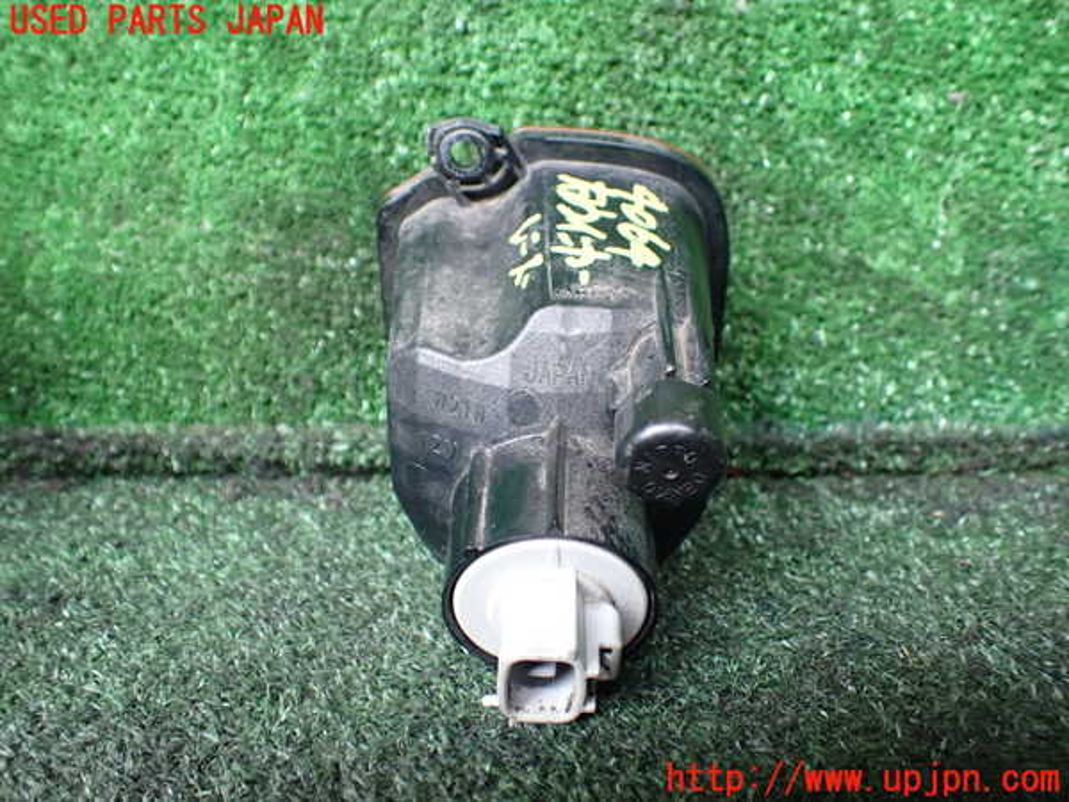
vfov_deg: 46.8
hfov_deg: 60.0
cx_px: 534
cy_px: 401
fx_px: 926
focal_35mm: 30
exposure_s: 1/60
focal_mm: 5.4
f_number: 2.3
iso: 800
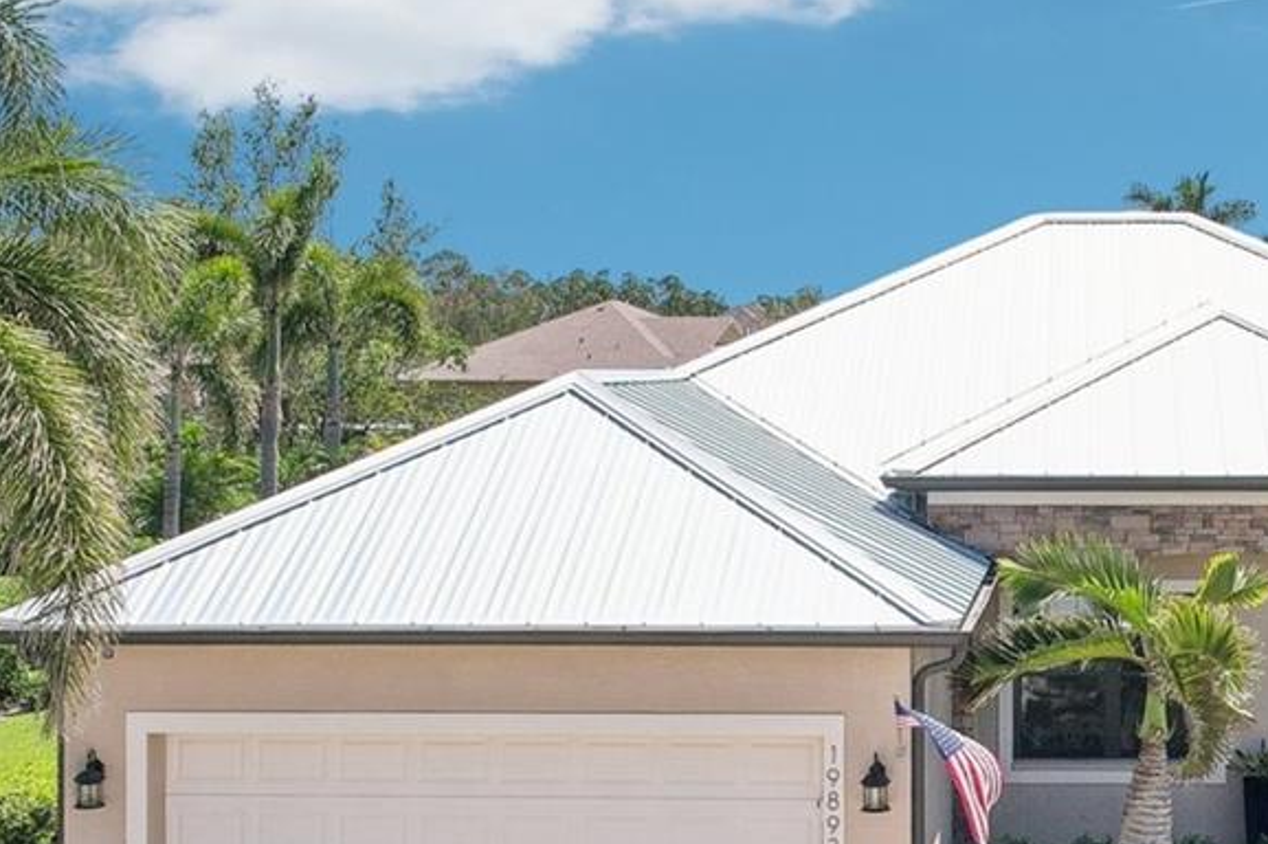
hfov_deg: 31.7
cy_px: 809
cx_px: 1086
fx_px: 2147
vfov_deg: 21.6
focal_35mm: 61
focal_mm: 8.4
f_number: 2.8
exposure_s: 1/2500
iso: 100
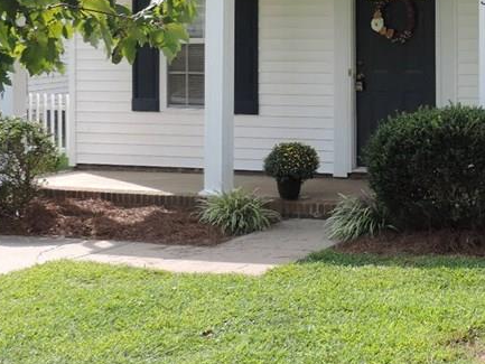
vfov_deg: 18.5
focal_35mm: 78
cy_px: 20
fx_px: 1093
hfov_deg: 23.9
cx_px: 486
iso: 80
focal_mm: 5.8
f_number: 3.2
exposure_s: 1/320
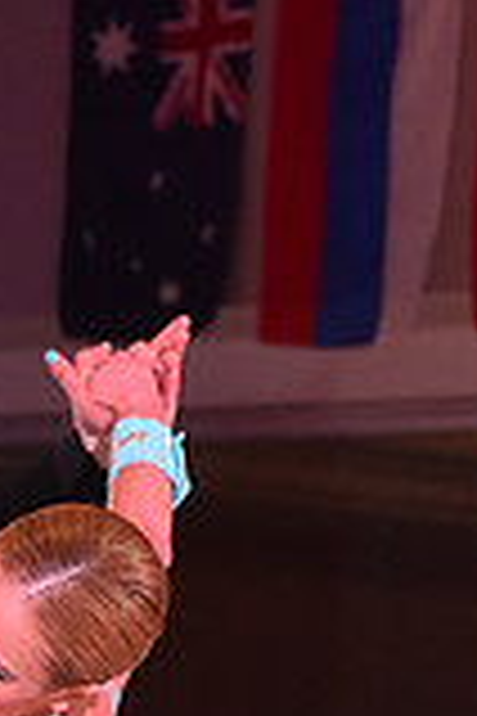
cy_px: 1076
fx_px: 6161
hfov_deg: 4.4
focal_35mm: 310
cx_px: -169
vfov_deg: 6.6
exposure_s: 1/250
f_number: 6.3
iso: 2500
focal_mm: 85
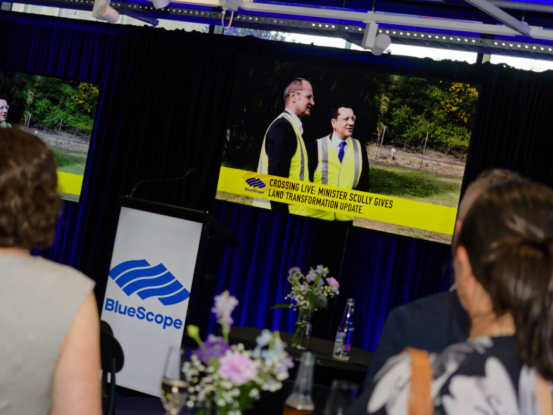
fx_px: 1279
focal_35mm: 80
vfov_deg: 18.4
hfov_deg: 24.4
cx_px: 276
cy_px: 208
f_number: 2.8
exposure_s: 1/250
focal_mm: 40
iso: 250
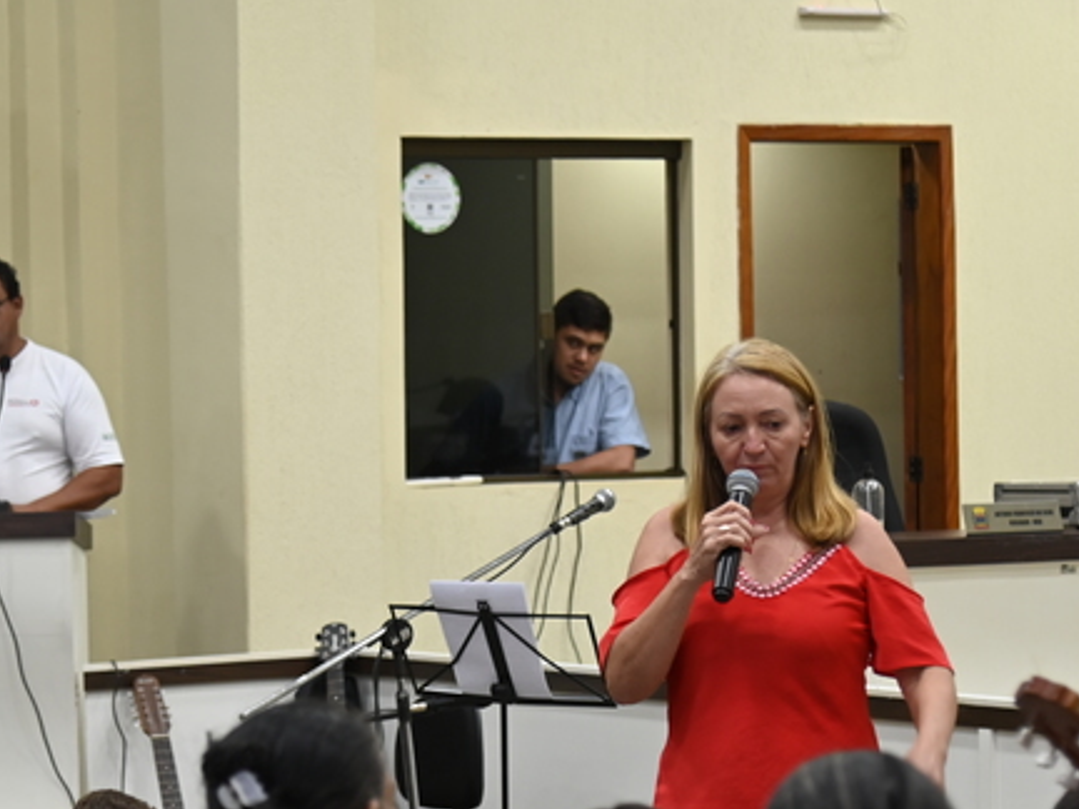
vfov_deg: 10.5
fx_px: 4364
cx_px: 295
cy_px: 728
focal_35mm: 140
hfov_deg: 14.1
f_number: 4
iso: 1000
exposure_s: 1/60
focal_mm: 70
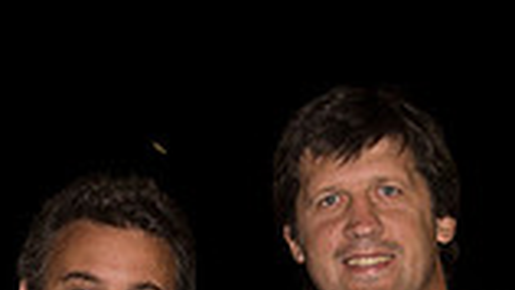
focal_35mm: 162
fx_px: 2213
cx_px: 254
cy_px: 608
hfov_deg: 13.3
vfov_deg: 7.2
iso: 800
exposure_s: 1/200
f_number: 7.1
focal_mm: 42
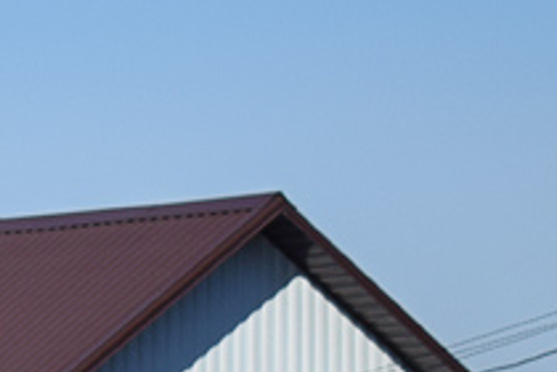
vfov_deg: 4.0
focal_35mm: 343
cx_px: -960
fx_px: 5307
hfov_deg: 5.7
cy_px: 593
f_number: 6.3
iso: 100
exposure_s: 1/1000
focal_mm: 40
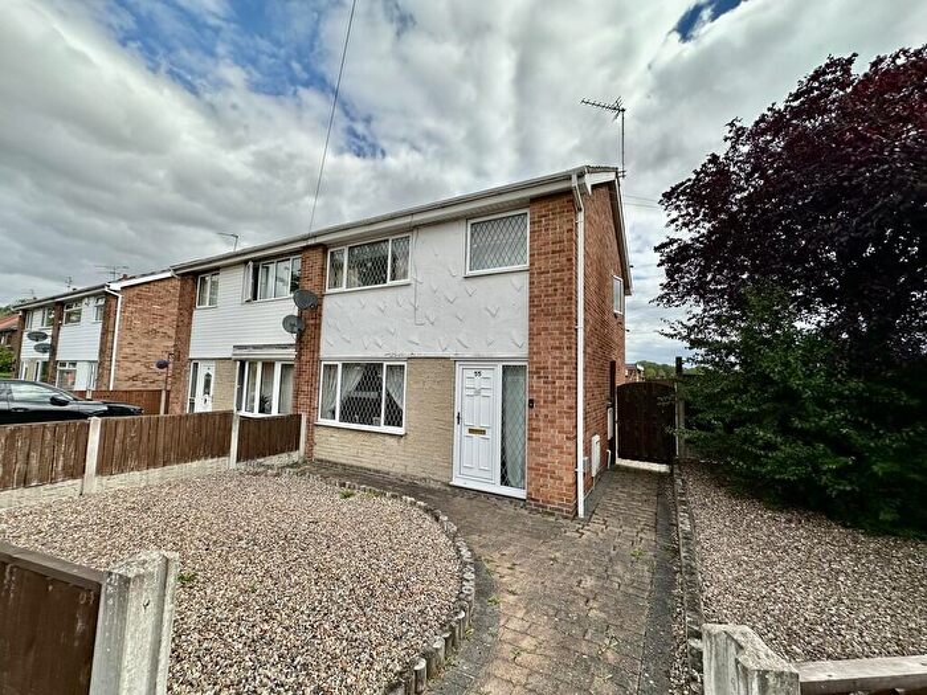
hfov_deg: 102.1
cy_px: 348
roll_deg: -1.2
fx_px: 375
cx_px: 464
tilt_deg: +4.2
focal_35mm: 14
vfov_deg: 85.7
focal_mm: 2.22
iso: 40
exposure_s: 1/1473
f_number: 2.2
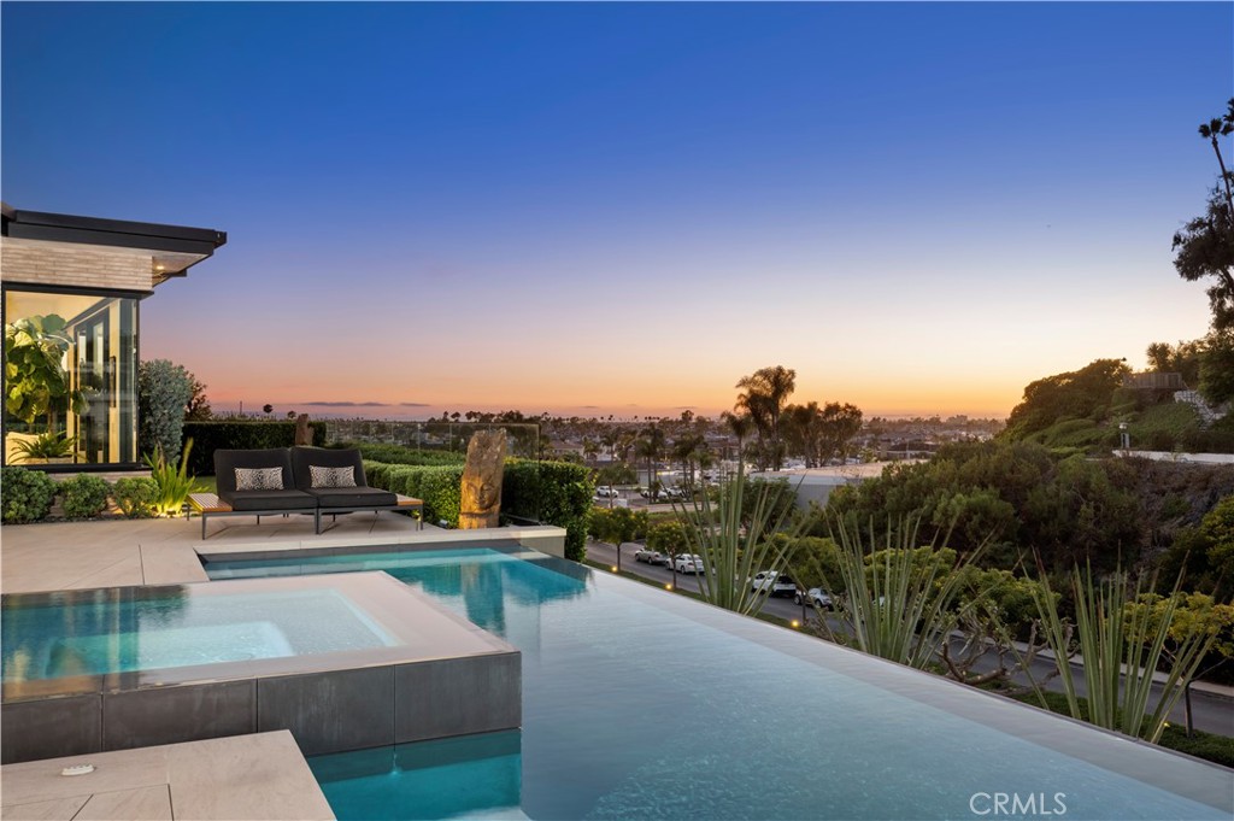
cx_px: 617
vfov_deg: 43.5
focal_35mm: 30
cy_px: 410
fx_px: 1027
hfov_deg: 62.0
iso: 400
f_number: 9
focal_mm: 30
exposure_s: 1/10
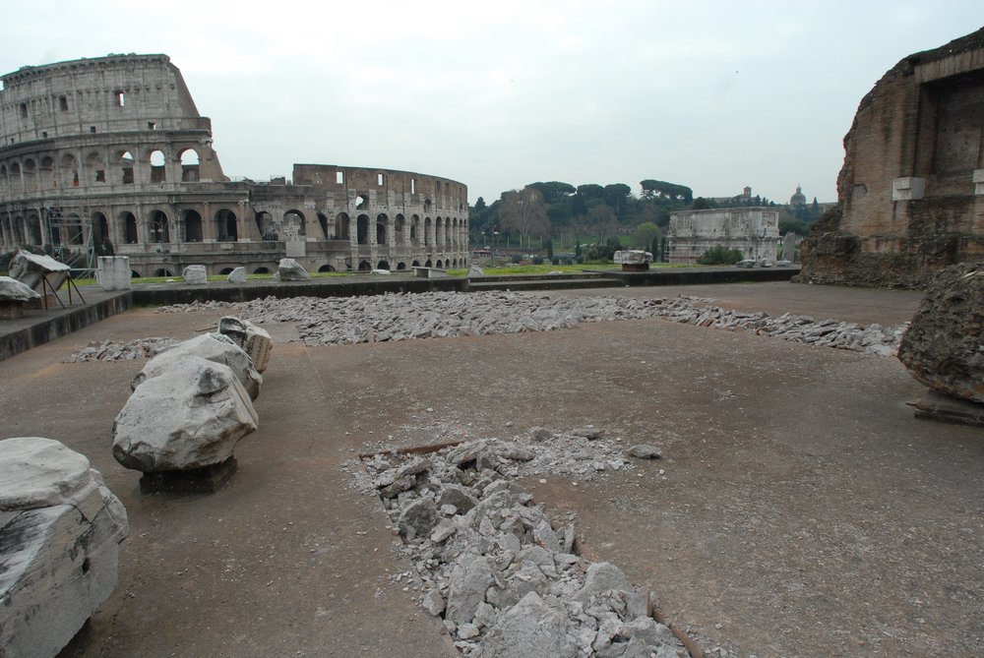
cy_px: 329
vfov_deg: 59.6
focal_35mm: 21
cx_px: 492
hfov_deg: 81.1
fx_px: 575
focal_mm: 14
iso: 200
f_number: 8
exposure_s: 1/250
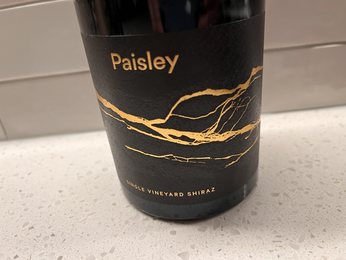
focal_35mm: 26
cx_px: 173
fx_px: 260
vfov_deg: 53.1
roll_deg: +6.9
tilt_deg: -28.7
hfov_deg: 67.3
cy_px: 130
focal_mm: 5.1
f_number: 1.6
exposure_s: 1/50
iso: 160
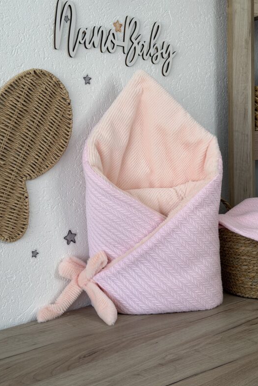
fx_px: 548
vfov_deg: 38.9
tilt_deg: -4.0
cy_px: 194
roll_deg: +1.5
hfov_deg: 26.5
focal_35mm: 51
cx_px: 147
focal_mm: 6.76
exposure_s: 1/366
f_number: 1.78
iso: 64
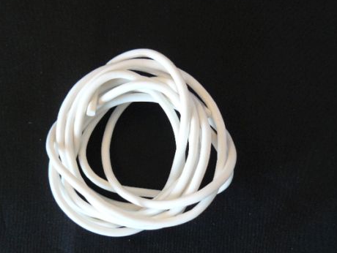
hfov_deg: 43.7
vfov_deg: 33.6
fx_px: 419
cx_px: 149
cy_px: 141
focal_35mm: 43
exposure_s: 1/10
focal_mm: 6
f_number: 2.8
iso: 200
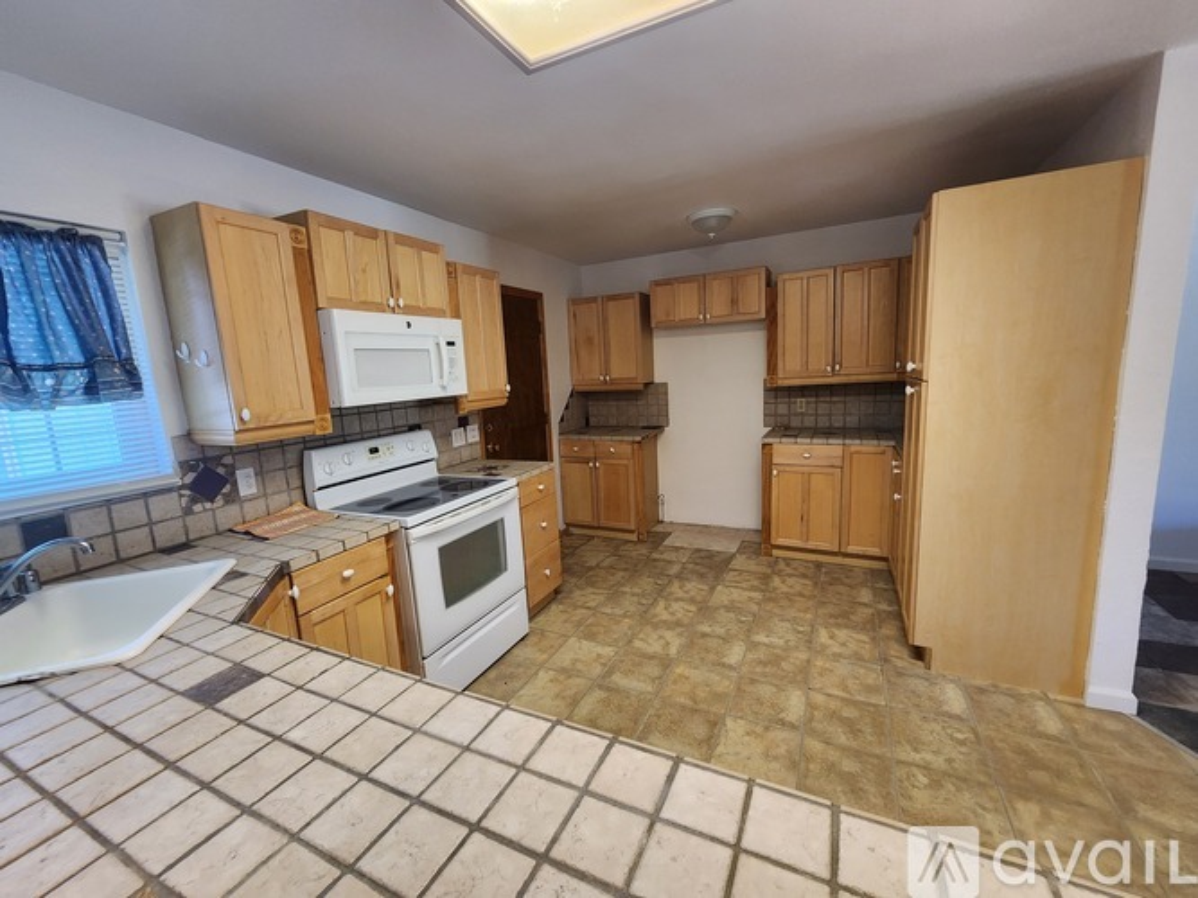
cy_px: 449
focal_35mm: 13
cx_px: 599
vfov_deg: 89.9
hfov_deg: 106.2
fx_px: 450
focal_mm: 2.2
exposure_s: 1/60
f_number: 2.2
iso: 320
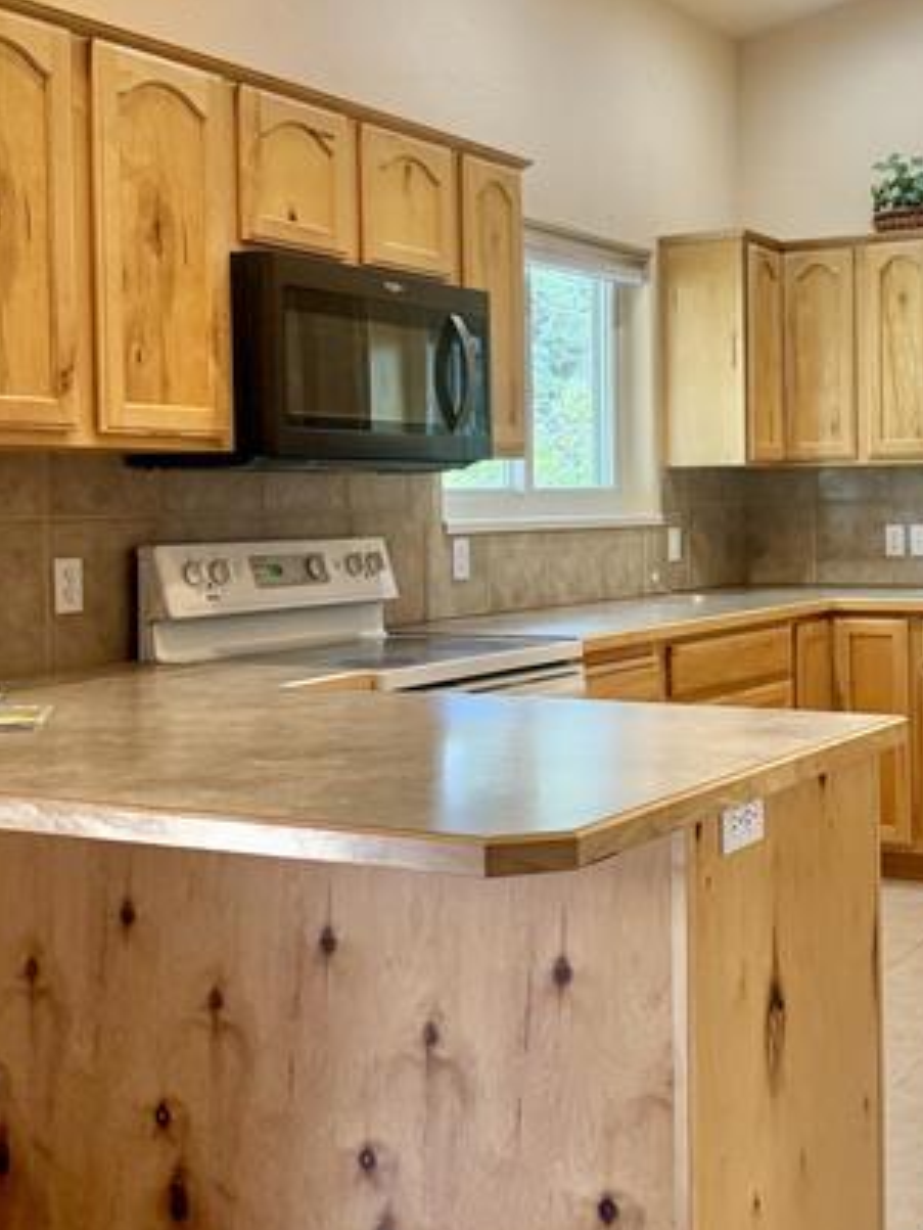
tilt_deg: -1.8
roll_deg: +0.2
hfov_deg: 30.8
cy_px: 534
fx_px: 1635
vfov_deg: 41.1
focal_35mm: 46
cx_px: 721
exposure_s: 1/123
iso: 200
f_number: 1.78
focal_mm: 6.76
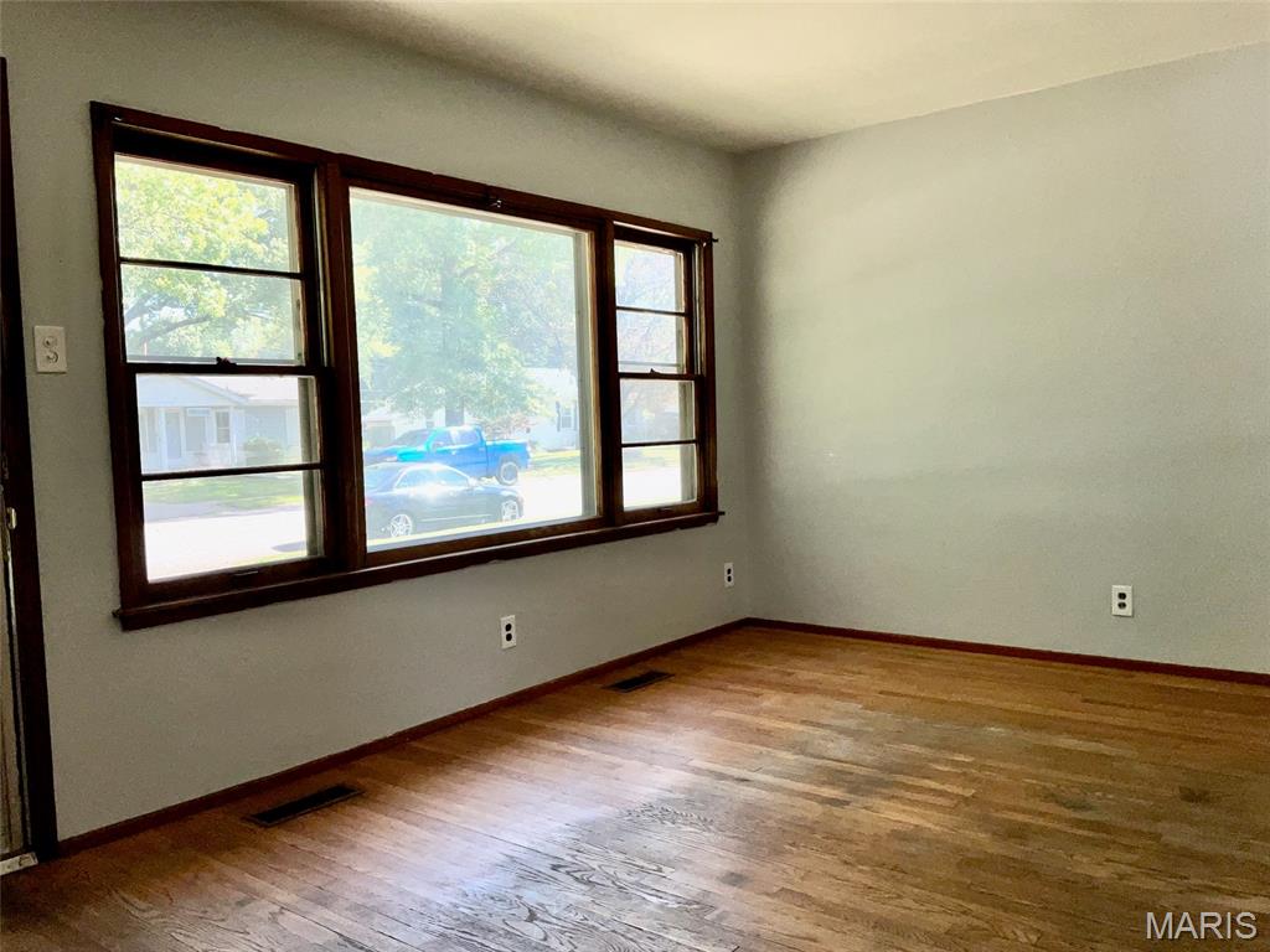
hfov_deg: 61.7
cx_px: 635
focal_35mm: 29
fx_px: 1064
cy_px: 476
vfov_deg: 48.2
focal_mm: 3
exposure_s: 1/243
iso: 16
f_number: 1.8
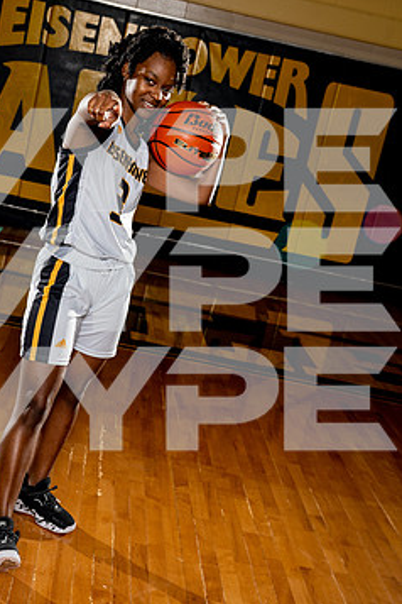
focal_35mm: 53
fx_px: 888
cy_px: 281
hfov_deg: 25.4
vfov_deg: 37.5
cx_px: 150
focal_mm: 42
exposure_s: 1/250
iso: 320
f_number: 6.3
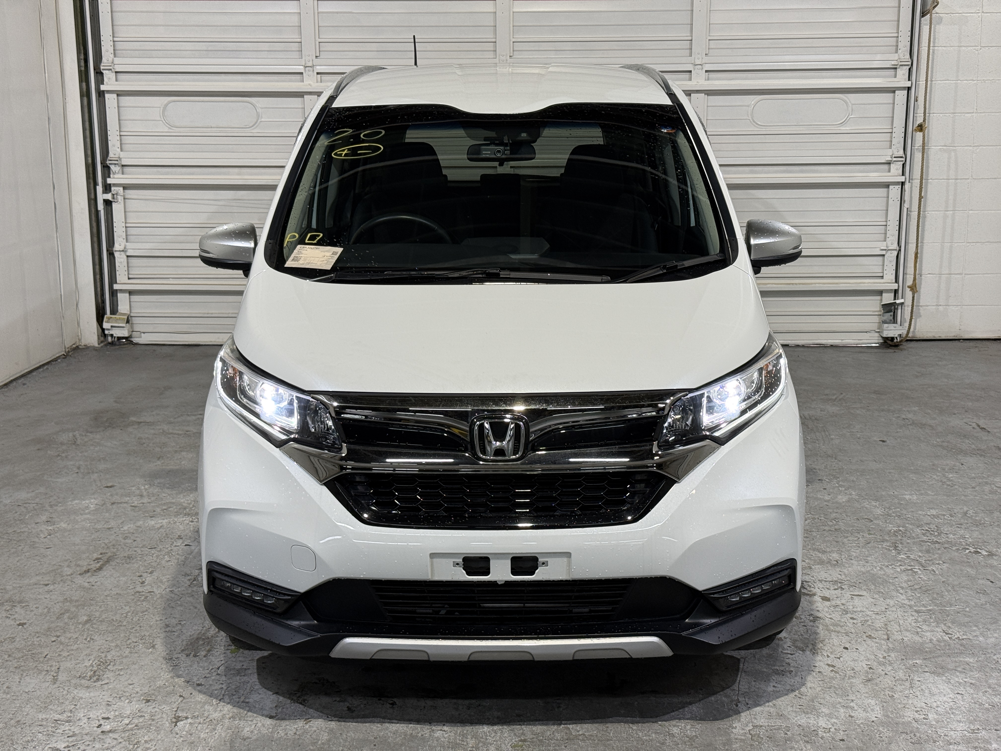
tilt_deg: -11.1
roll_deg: +0.0
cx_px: 500
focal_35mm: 48
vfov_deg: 30.3
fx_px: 1388
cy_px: 376
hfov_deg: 39.7
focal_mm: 6.76
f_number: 1.78
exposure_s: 1/60
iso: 64
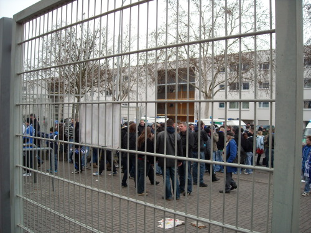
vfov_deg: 40.7
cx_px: 156
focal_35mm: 35
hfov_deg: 52.6
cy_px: 116
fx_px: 314
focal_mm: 5.7
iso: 64
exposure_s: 1/228
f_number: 2.8
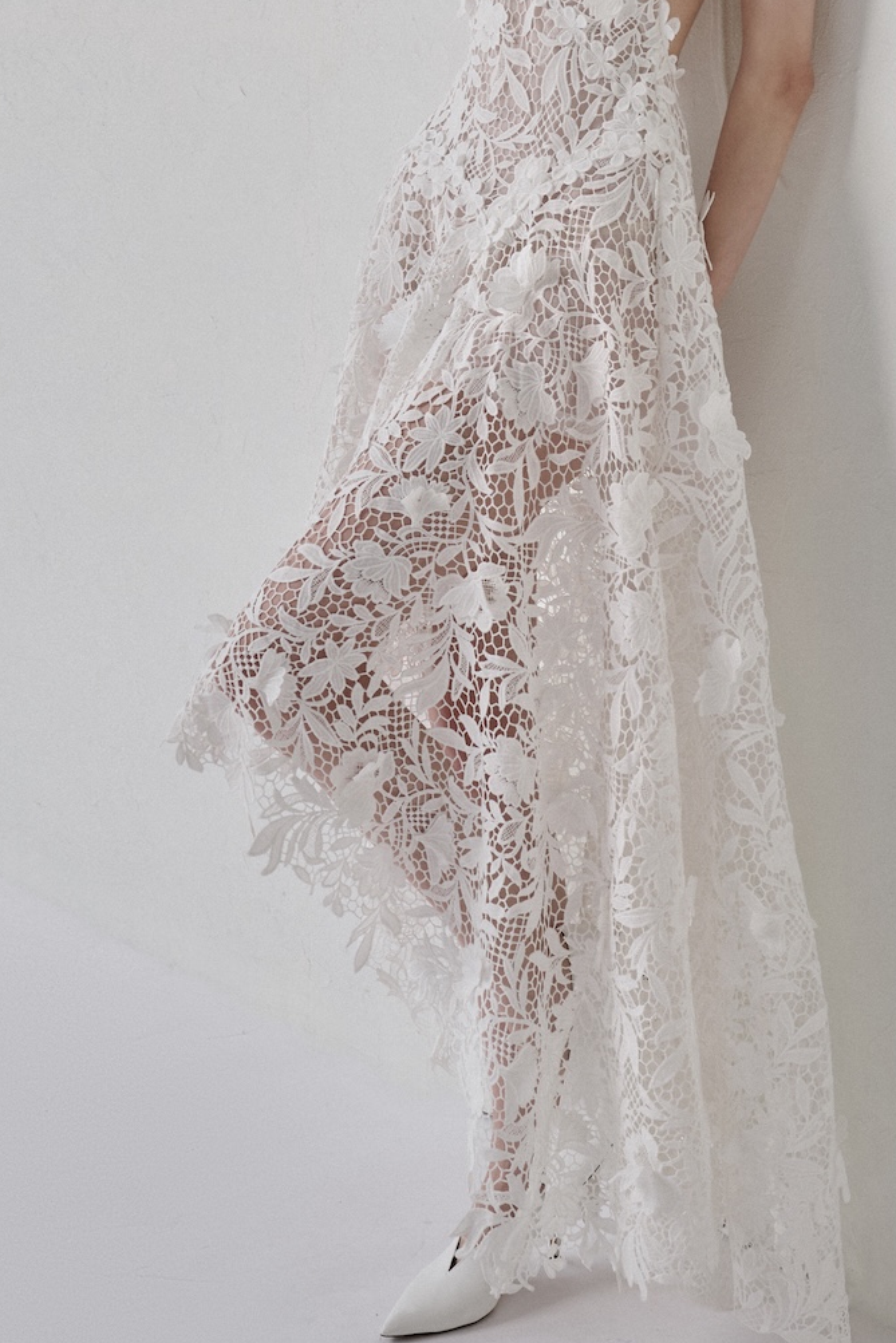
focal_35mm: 70
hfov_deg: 19.4
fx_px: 2612
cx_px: 625
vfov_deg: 28.3
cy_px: 291
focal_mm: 39
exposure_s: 1/160
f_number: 5
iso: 320
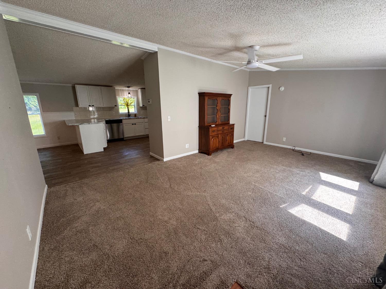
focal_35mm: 14
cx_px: 193
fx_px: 156
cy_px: 144
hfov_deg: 102.1
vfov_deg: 85.7
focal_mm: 2.22
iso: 80
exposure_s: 1/99
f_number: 2.2
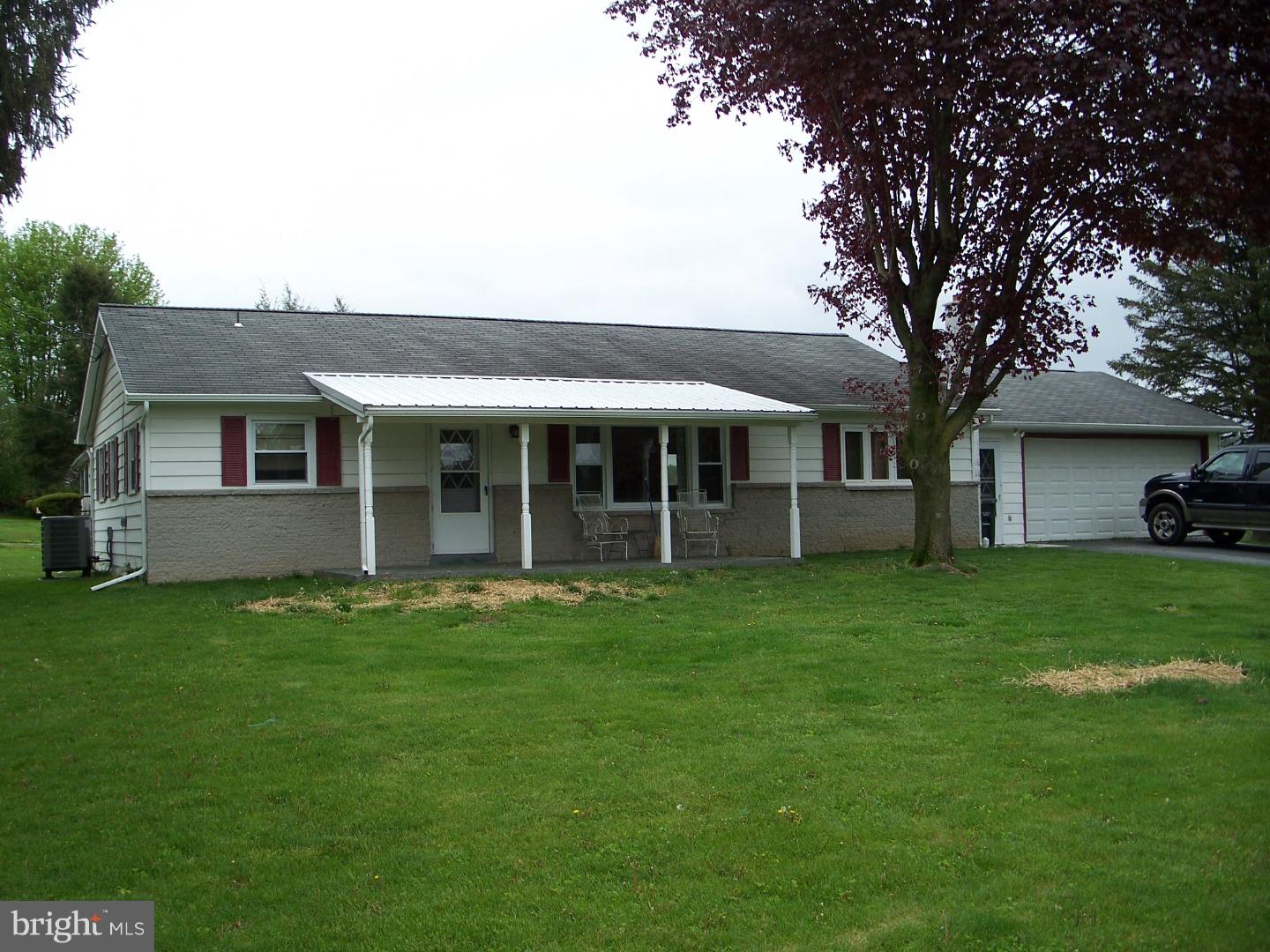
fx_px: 1357
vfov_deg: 38.7
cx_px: 635
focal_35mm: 37
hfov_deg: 50.1
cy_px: 476
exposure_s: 1/400
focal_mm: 7.8
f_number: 2.8
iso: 64
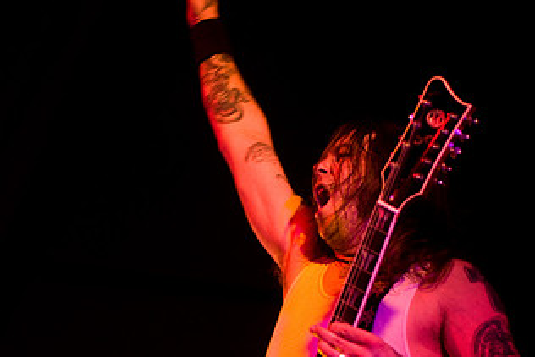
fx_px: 1799
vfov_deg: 11.3
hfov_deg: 16.8
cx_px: 125
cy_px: 297
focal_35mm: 121
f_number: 2.8
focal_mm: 44
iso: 800
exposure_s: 1/100
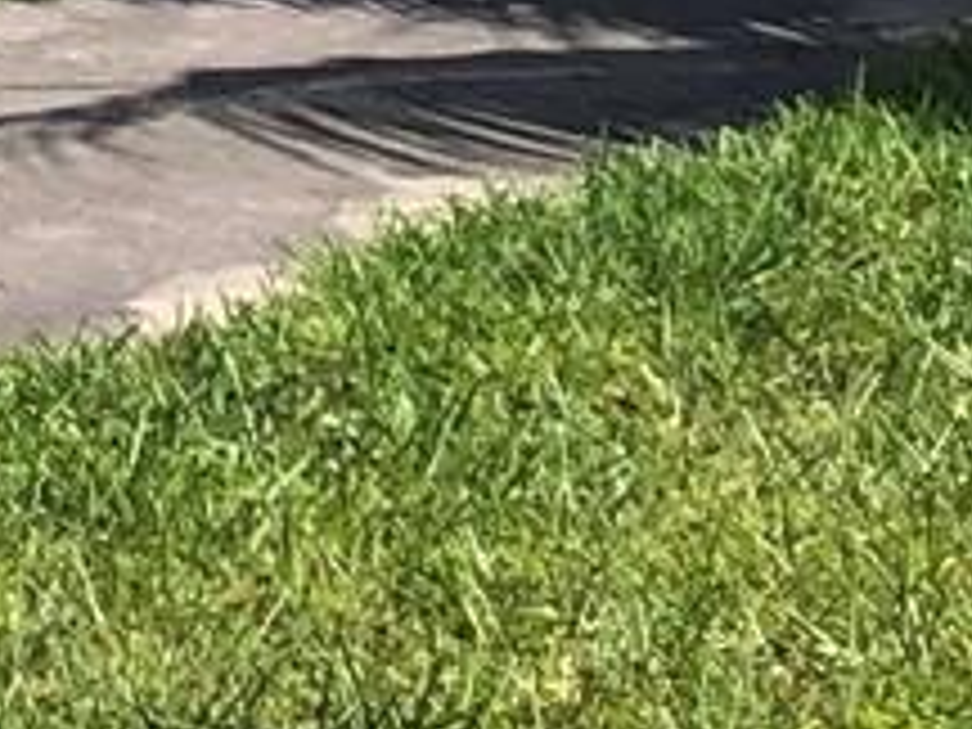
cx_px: -1760
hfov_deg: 8.3
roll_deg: +0.6
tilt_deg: +7.9
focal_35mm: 207
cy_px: -1782
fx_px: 5812
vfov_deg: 6.3
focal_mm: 4
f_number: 1.8
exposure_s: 1/1919
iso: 20
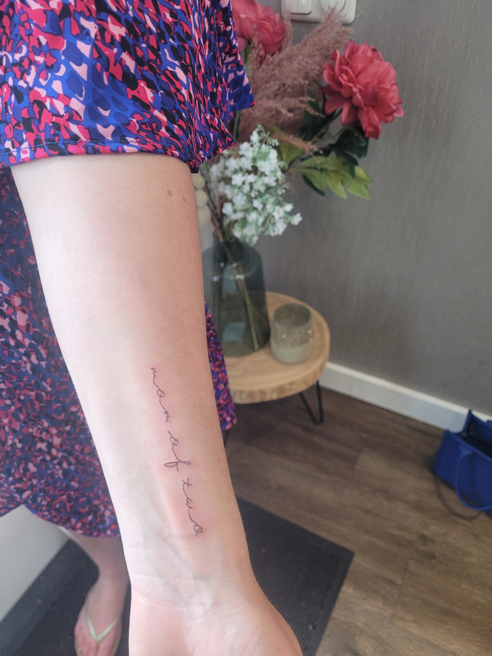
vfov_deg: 67.3
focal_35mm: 26
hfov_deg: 53.1
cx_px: 246
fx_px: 493
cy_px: 328
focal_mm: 5.4
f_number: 1.8
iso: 250
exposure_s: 1/100
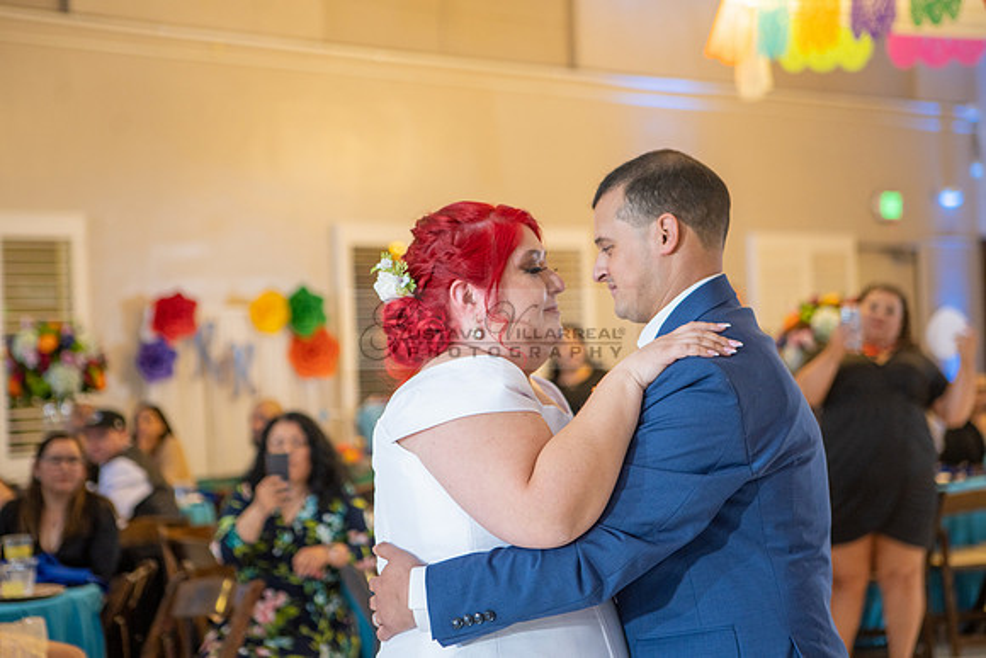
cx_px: 493
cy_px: 329
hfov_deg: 28.8
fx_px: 1918
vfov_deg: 19.5
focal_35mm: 70
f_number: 3.2
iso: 1250
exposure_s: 1/80
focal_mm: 70
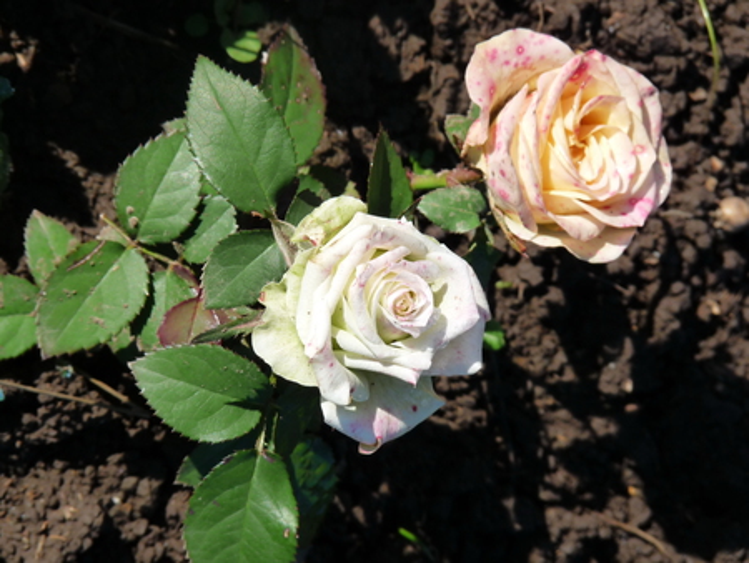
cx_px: 374
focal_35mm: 255
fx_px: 5520
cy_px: 282
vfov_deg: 5.8
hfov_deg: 7.8
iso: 160
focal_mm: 45.4
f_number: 5.6
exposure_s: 1/500
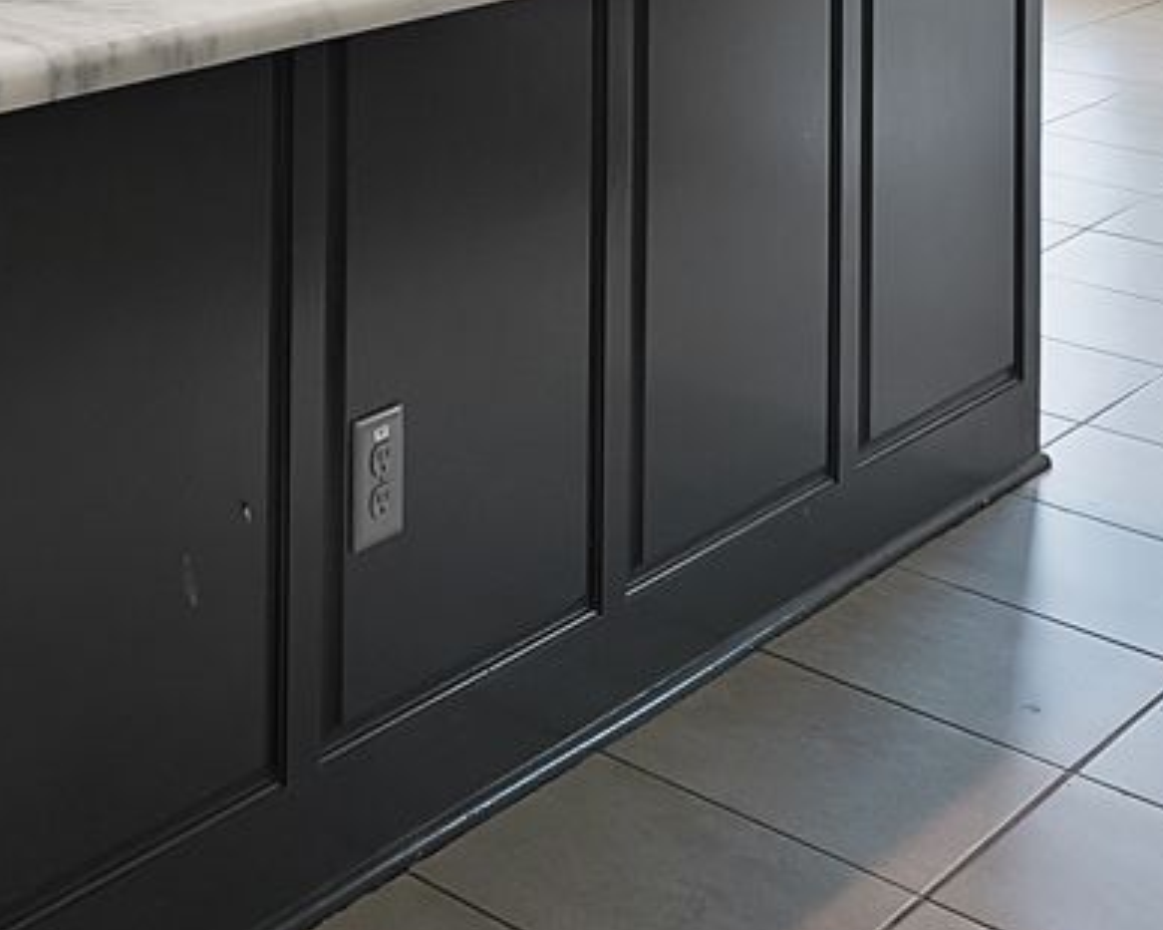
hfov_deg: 26.3
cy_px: -420
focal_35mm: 58
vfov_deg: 22.2
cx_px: -442
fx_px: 1996
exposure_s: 1/5
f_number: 8
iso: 640
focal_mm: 12
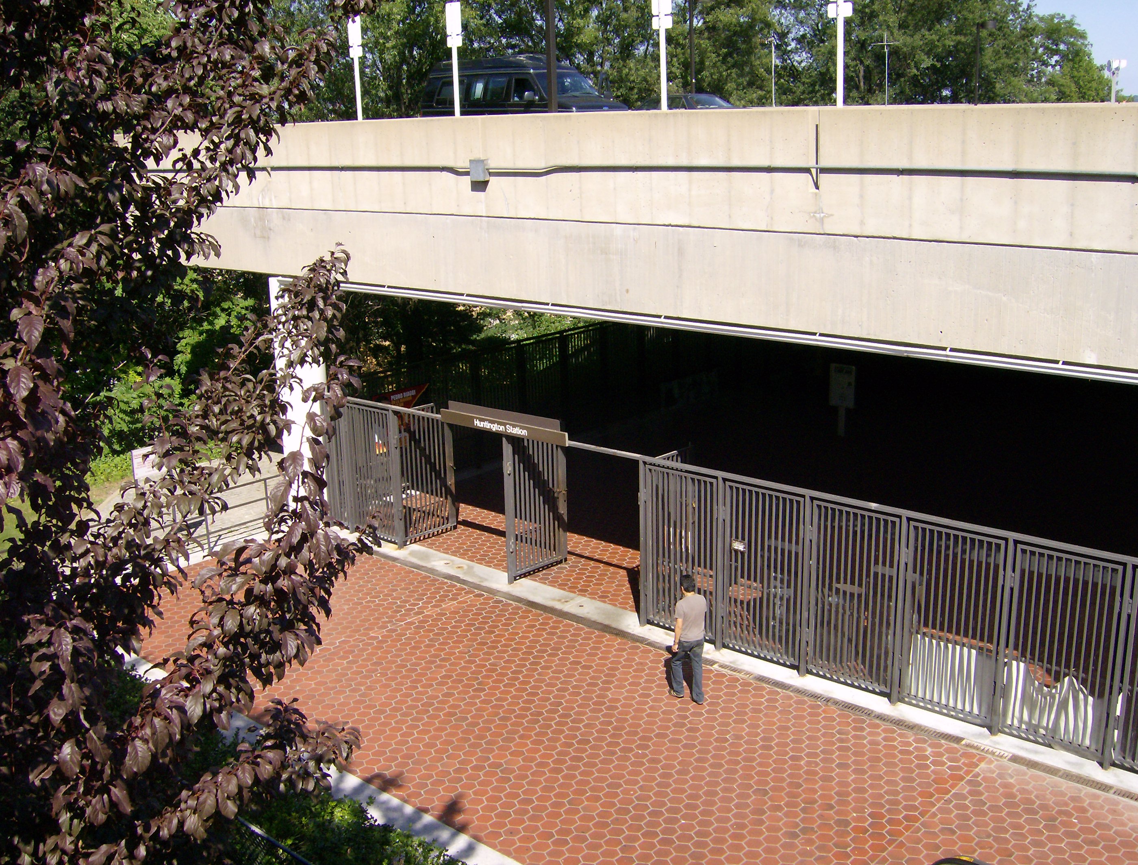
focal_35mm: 36
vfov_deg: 40.0
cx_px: 569
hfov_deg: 51.1
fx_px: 1189
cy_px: 432
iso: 100
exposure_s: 1/534
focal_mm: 6
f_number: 4.7
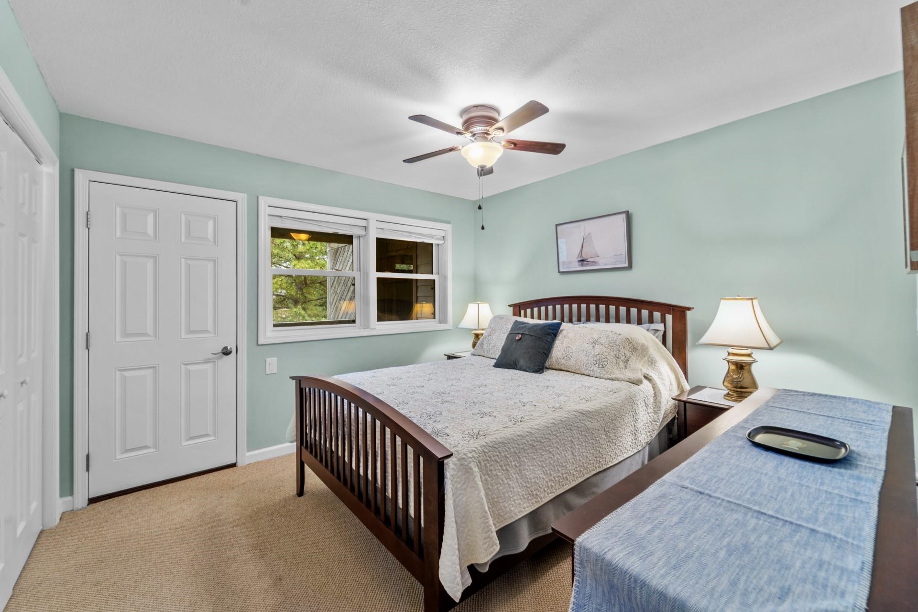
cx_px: 459
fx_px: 357
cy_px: 306
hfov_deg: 104.3
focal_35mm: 14
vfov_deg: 81.2
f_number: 9
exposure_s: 1.6
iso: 100
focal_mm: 14
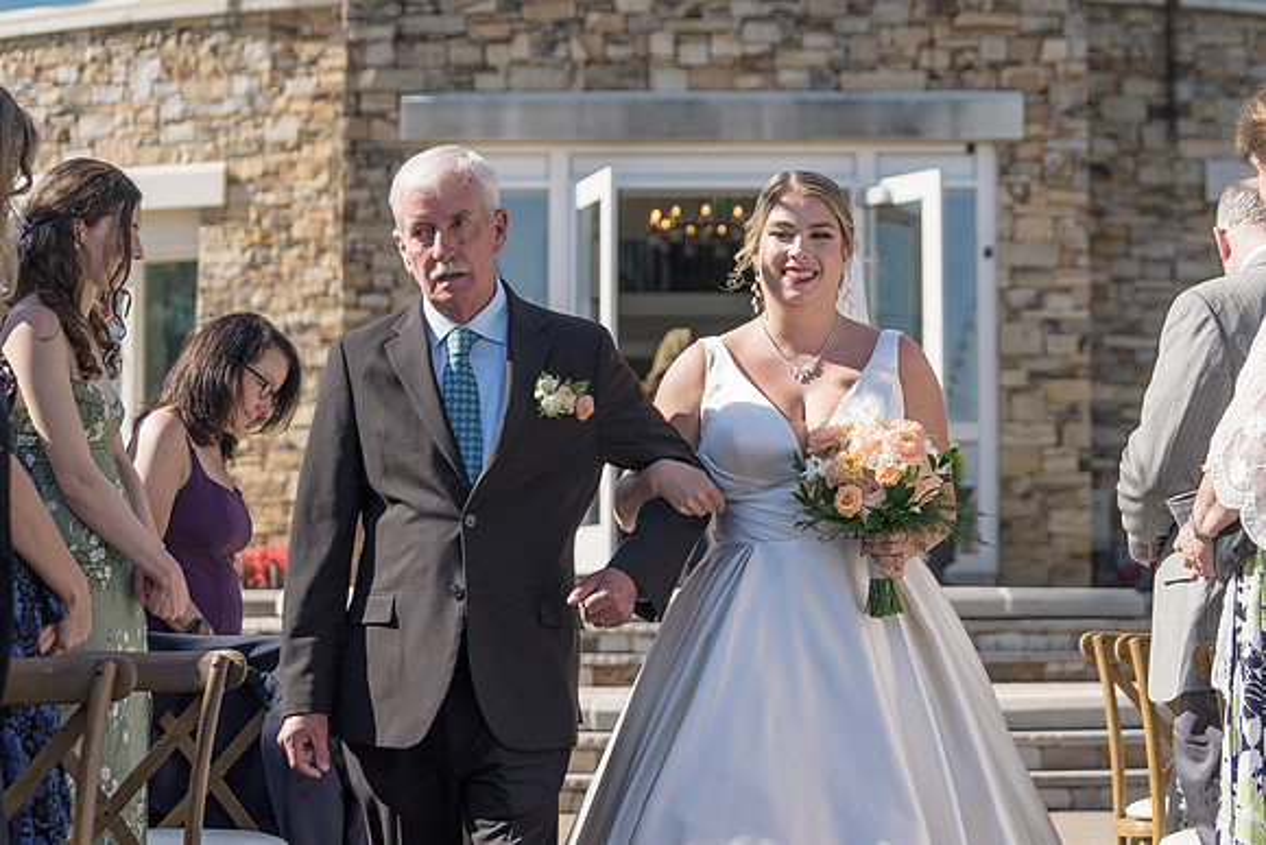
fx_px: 2789
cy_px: 419
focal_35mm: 79
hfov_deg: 25.6
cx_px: 713
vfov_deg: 17.2
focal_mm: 70
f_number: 4
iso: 100
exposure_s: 1/800
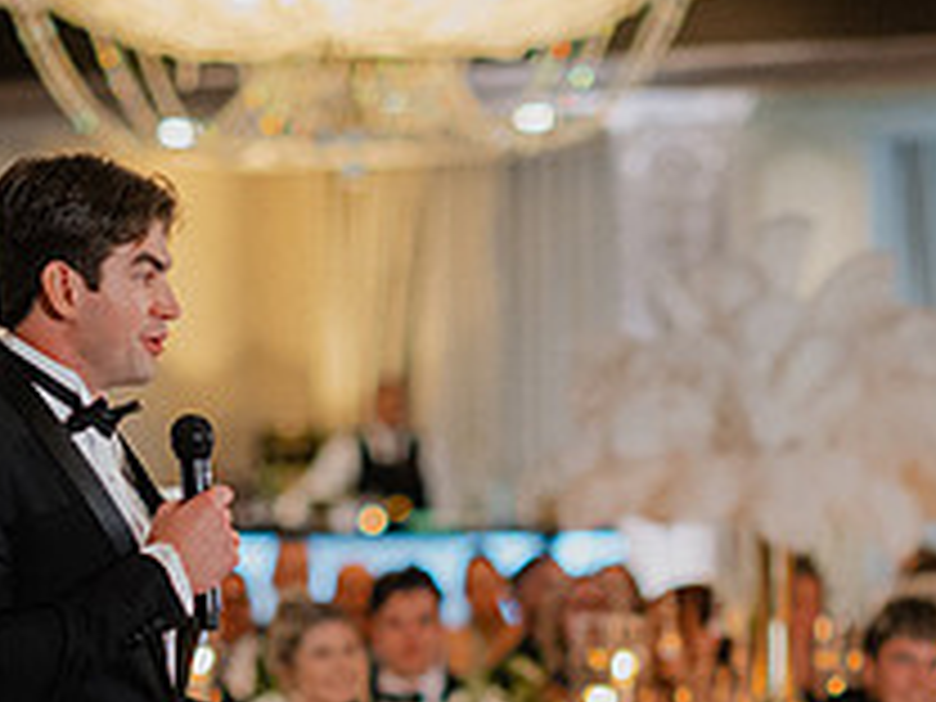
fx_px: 6165
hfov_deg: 8.7
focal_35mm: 228
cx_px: 351
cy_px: 862
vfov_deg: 6.5
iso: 2000
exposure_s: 1/160
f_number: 2
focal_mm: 85
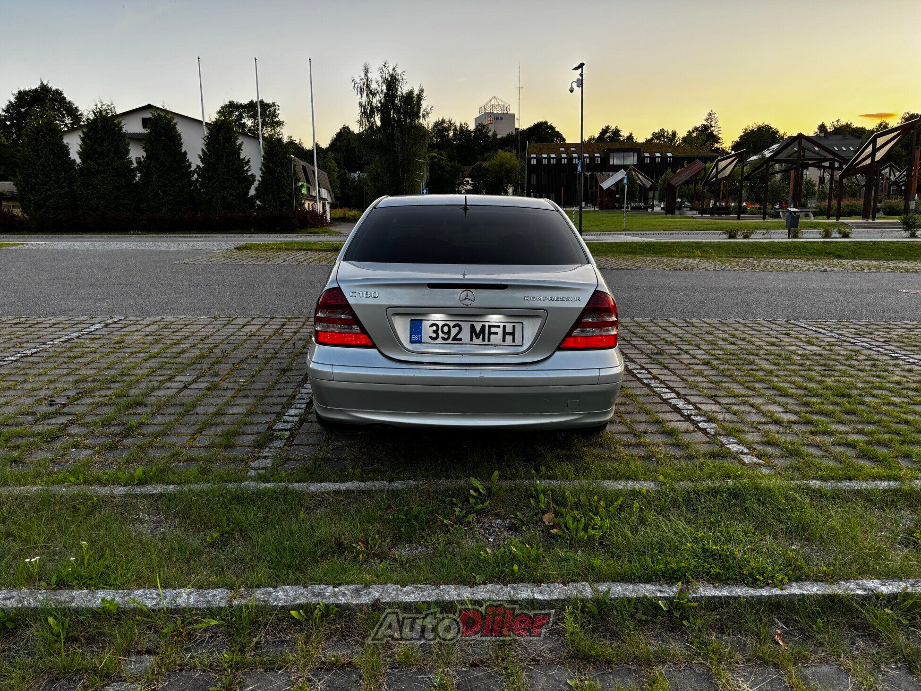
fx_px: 692
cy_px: 346
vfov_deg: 53.1
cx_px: 460
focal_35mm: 26
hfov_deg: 67.3
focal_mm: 5.96
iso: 64
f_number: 1.6
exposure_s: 1/166
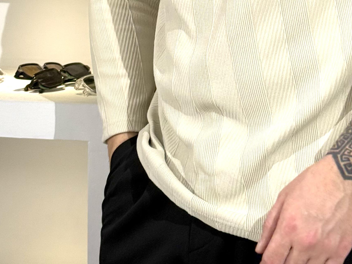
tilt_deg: -2.2
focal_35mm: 114
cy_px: -80
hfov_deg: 17.2
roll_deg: -1.0
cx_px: 269
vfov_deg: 12.6
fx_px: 1159
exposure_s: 1/100
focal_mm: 6.76
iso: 64
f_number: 1.78
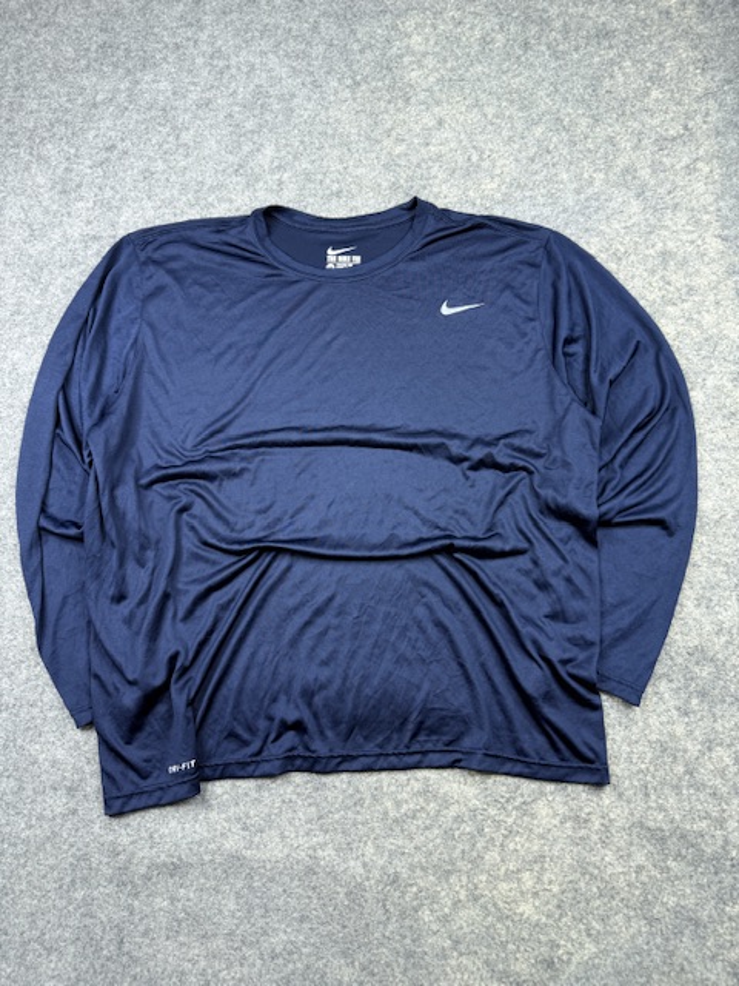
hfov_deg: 56.8
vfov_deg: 71.6
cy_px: 493
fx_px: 683
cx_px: 370
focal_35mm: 24
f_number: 1.78
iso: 125
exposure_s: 1/121
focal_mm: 6.76
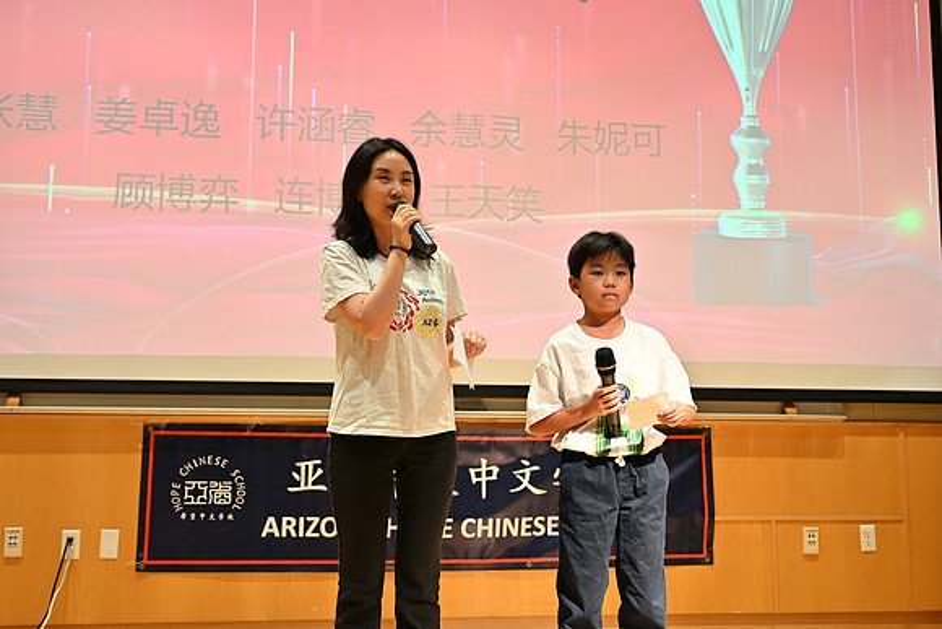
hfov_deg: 49.5
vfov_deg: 34.2
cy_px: 314
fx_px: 1021
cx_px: 471
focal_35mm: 39
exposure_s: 1/40
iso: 800
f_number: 4
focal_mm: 39
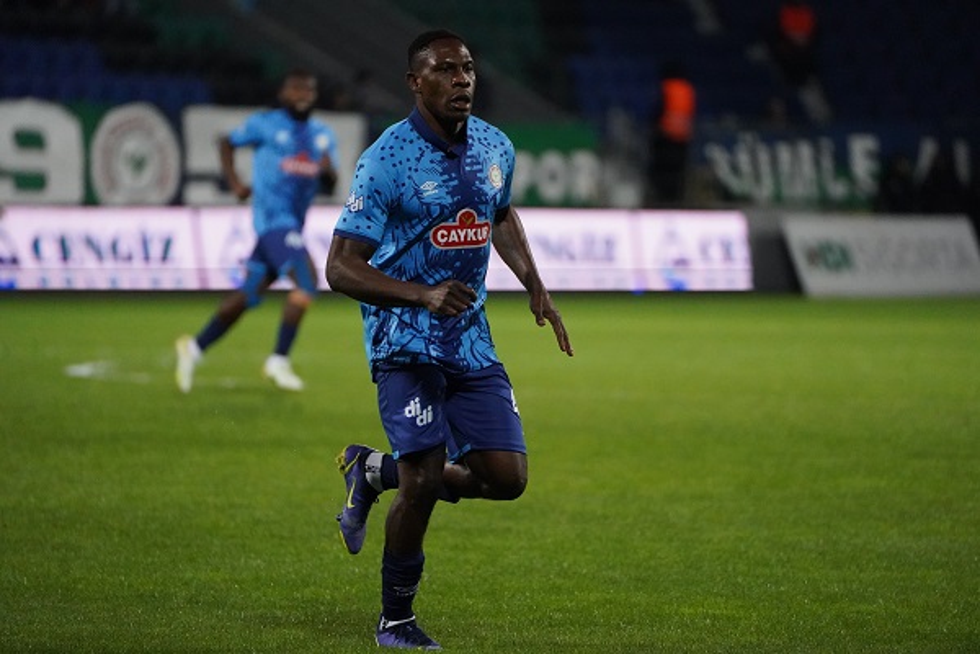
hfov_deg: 5.2
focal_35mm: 400
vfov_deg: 3.4
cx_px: 490
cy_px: 327
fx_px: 10888
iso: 10000
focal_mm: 400
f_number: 5.6
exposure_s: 1/2000
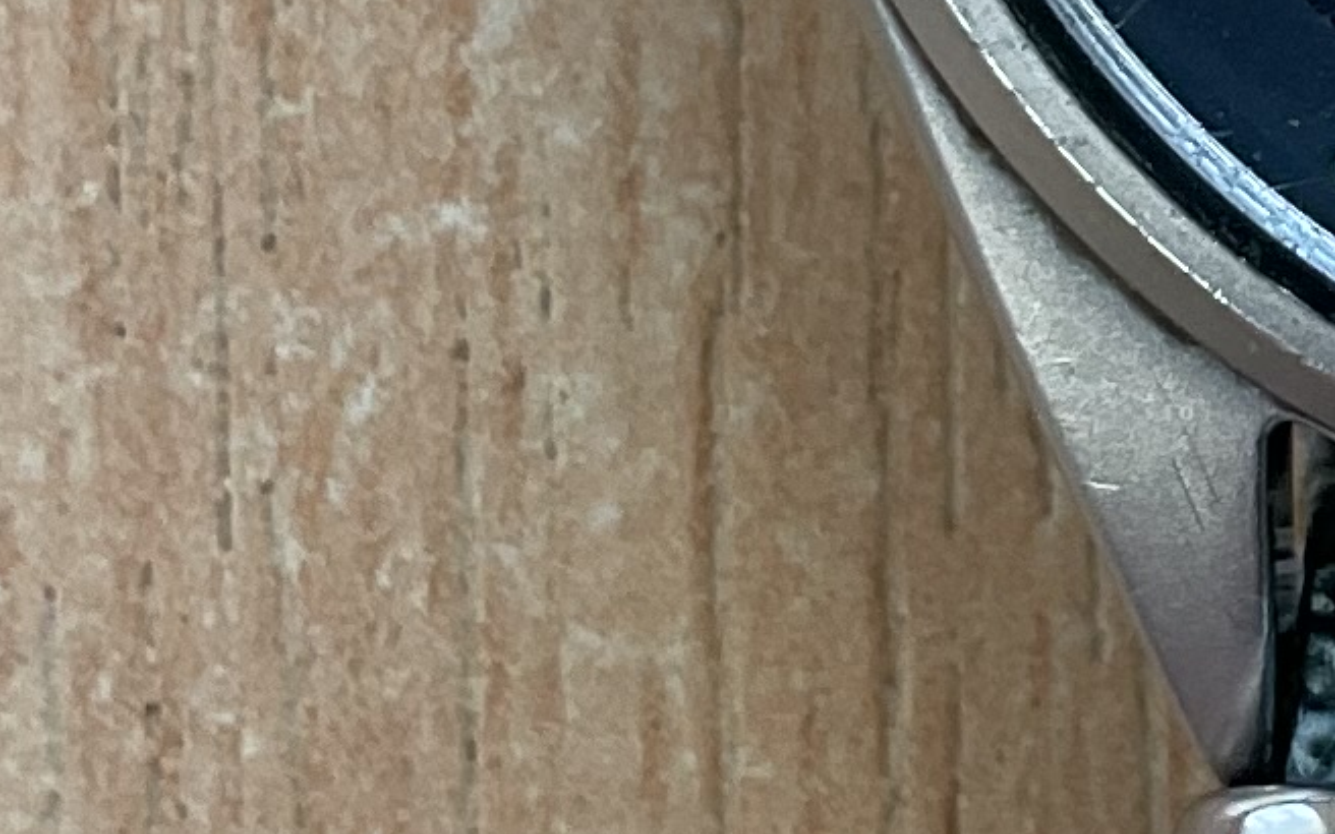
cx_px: 2165
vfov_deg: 6.8
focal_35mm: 189
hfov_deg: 10.6
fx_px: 6876
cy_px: -718
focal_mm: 3
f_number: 1.8
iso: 25
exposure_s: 1/120
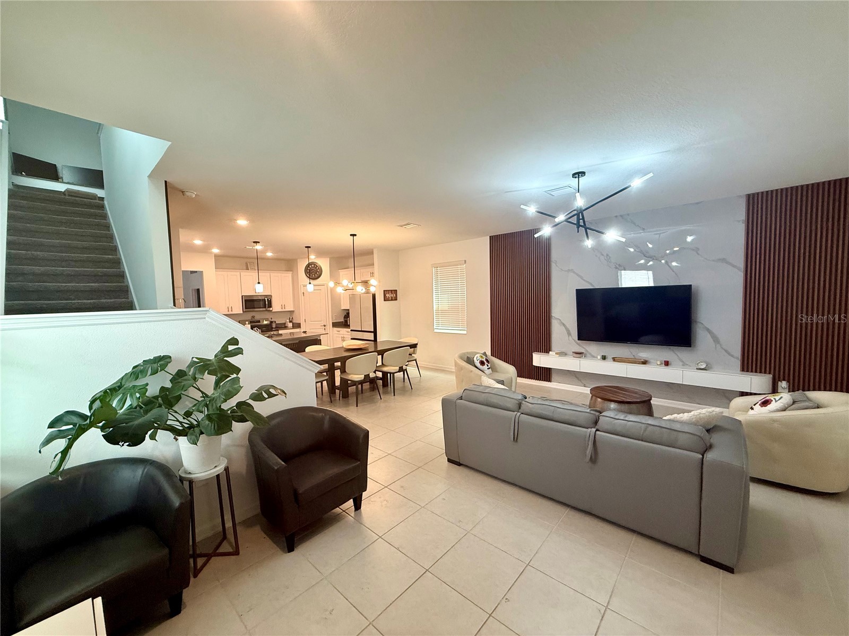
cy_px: 318
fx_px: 343
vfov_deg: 85.7
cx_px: 424
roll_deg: +1.5
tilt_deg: -3.8
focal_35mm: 14
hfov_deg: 102.1
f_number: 2.2
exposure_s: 1/120
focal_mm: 2.22
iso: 200
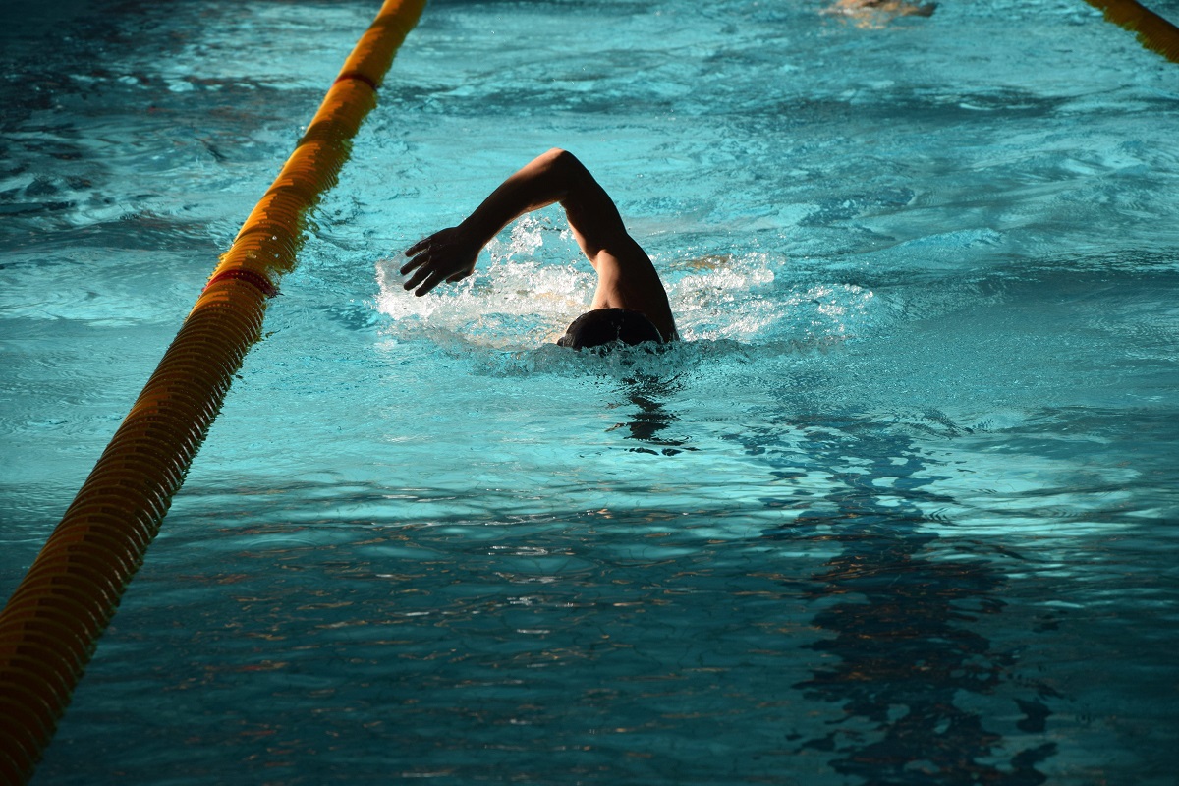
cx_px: 590
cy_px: 393
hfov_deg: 13.0
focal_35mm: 158
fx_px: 5158
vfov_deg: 8.7
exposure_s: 1/250
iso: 200
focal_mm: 105
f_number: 8
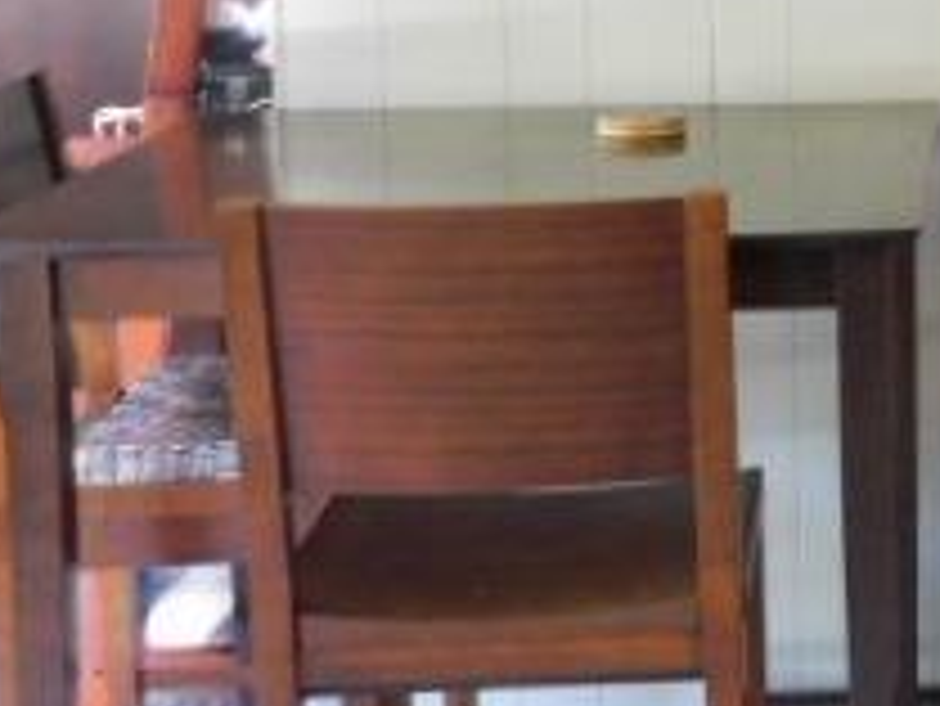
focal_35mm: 110
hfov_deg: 16.4
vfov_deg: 13.4
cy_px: 94
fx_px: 2989
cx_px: 1367
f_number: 3.5
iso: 400
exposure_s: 1/13
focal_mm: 6.3
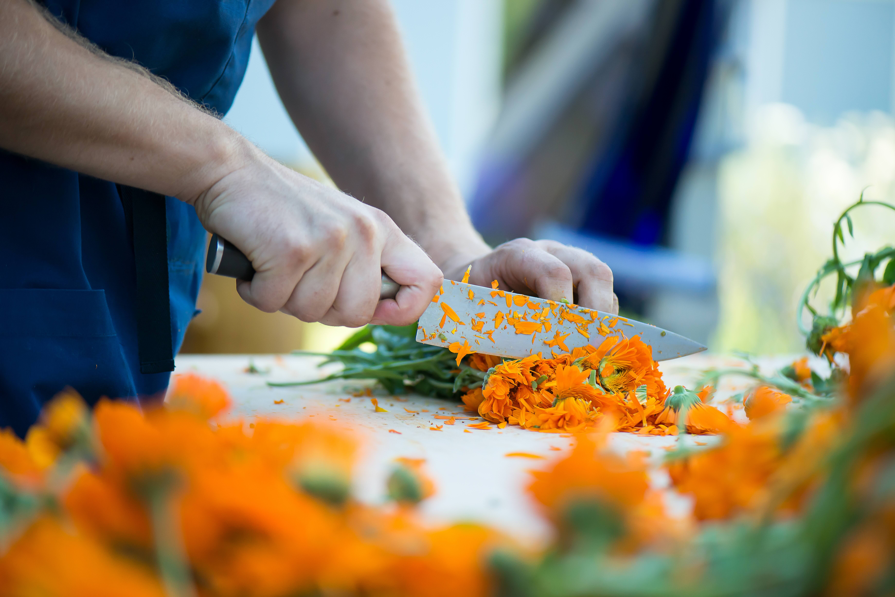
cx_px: 448
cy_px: 298
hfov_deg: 19.5
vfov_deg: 13.1
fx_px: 2611
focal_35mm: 105
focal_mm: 105
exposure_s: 1/1250
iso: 1000
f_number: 3.2
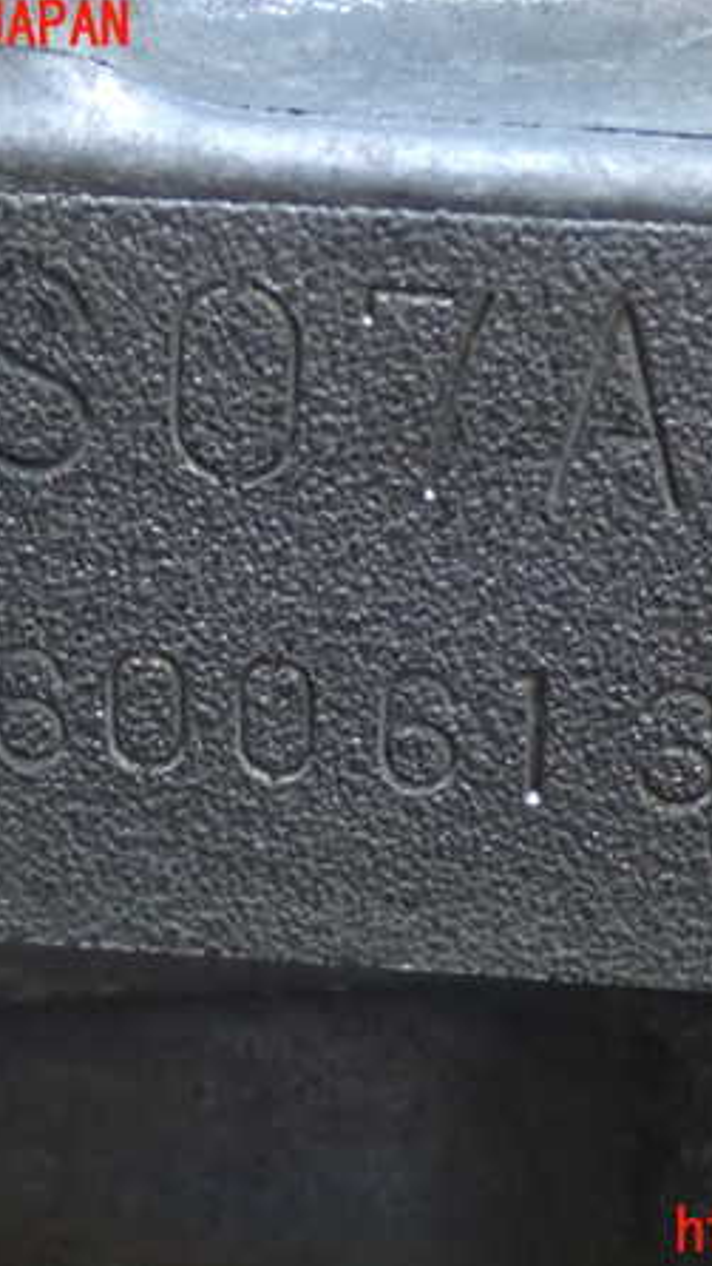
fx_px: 3489
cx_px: 465
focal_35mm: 104
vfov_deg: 20.6
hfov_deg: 11.6
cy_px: 630
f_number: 3.9
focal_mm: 12.73
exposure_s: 1/15
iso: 1250
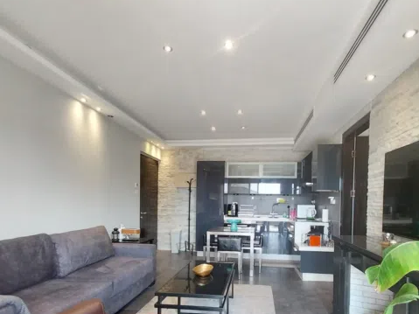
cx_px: 236
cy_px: 206
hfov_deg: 84.3
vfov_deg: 67.0
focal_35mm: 19
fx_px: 230
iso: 125
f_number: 2.2
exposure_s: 1/50
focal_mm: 1.3
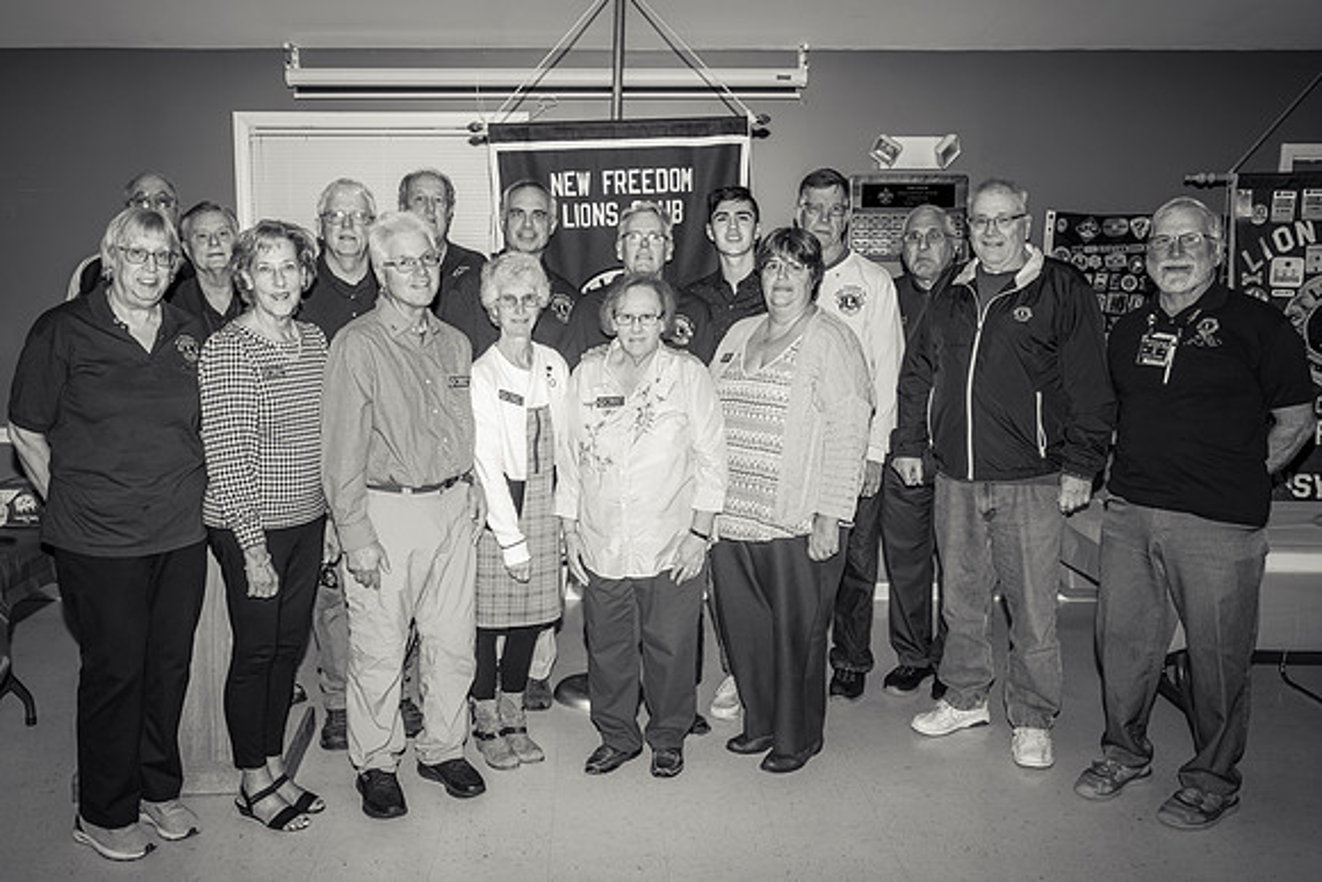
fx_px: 1232
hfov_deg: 56.3
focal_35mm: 34
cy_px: 422
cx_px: 599
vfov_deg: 39.4
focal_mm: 26
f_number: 7.1
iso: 200
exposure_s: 1/250
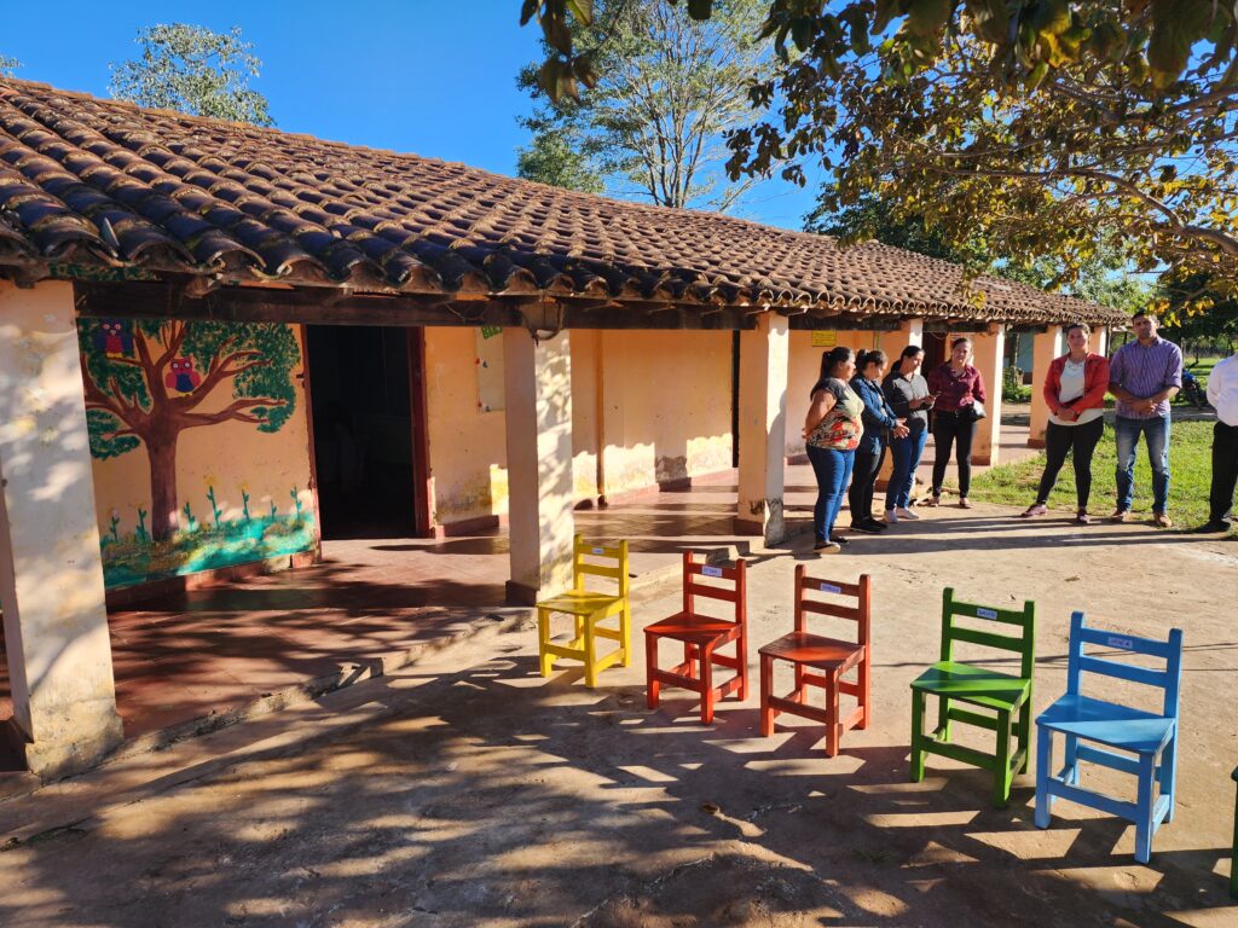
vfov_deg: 58.9
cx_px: 619
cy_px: 464
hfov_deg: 73.9
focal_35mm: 23
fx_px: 823
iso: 12
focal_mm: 6.4
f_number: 1.8
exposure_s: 1/427
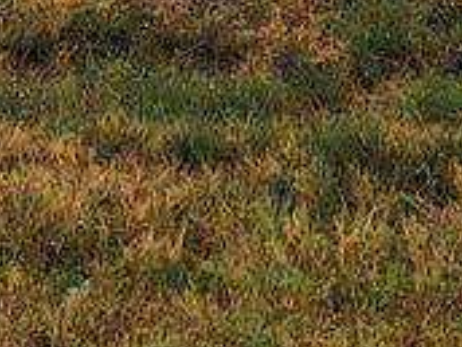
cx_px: 328
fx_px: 1828
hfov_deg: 14.4
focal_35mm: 137
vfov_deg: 9.0
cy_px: -667
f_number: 1.7
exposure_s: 1/709
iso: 10
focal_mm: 6.3
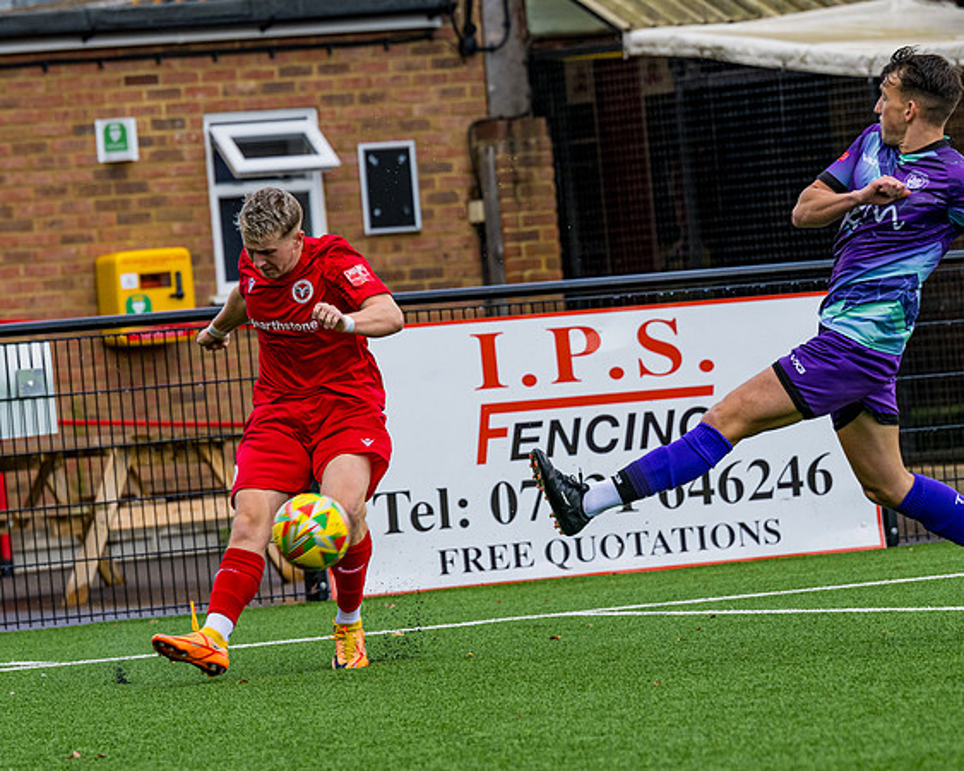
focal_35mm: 278
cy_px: 396
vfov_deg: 5.6
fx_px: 7938
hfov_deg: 6.9
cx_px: 307
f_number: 4
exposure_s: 1/1600
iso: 400
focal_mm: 145
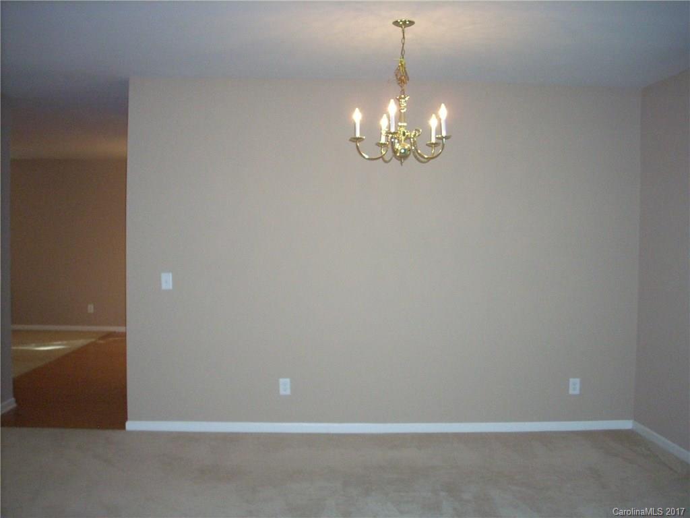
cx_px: 345
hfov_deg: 50.1
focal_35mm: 37
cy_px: 259
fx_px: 738
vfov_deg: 38.7
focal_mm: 6.2
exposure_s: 1/60
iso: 400
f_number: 2.8
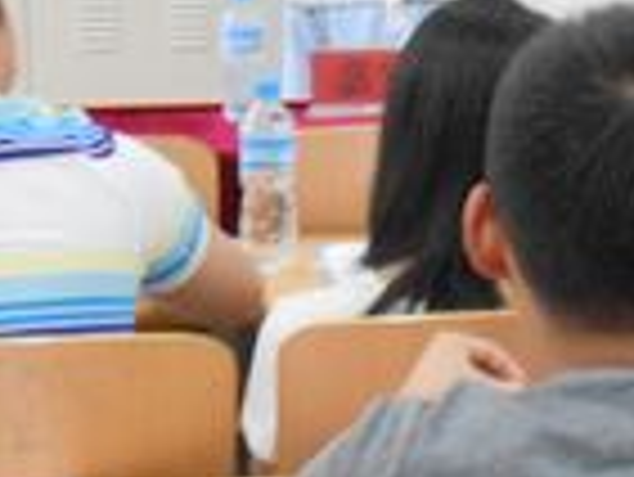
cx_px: 576
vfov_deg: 13.4
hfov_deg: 17.6
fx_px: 2016
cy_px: 88
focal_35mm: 110
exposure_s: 1/30
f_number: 3.9
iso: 400
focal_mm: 6.7
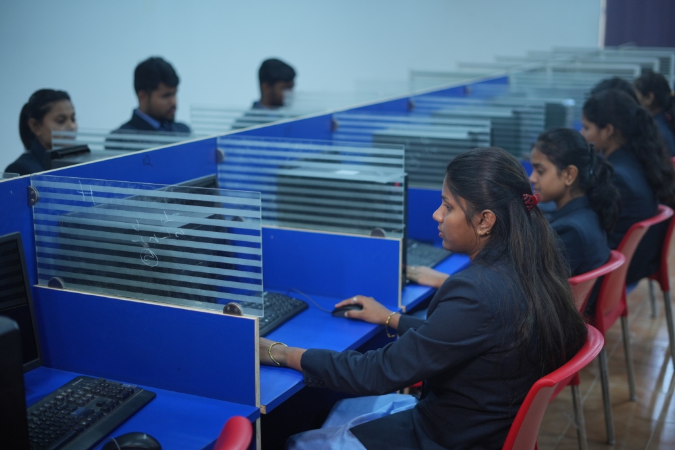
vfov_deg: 27.0
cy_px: 225
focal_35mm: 50
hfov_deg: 39.6
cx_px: 338
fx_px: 938
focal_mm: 50
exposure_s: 1/320
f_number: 1.8
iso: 400
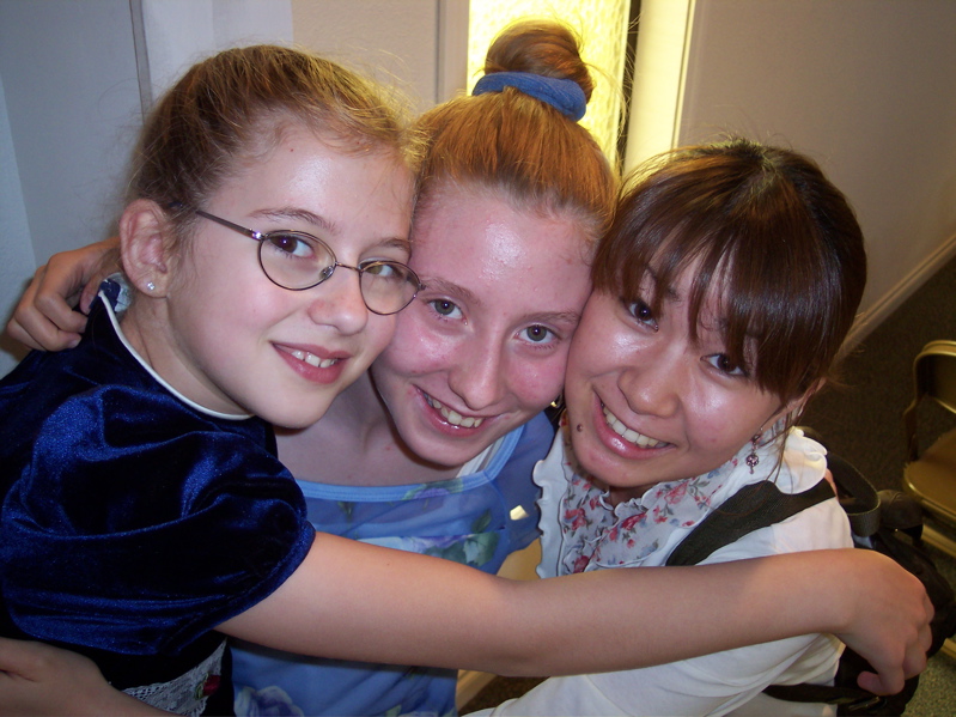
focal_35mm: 38
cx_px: 478
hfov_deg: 49.0
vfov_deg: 37.7
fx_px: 1049
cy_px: 358
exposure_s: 1/30
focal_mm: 8
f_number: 2.8
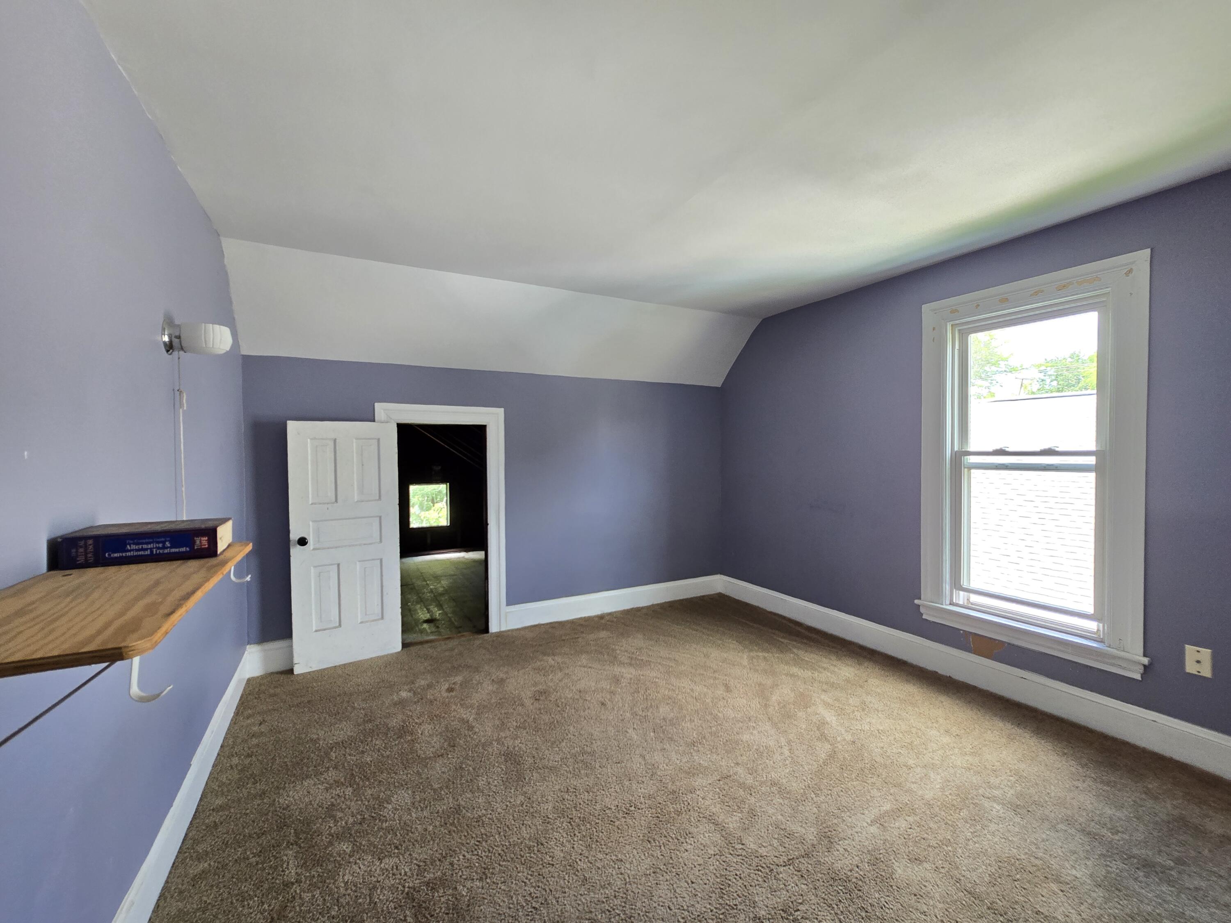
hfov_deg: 106.2
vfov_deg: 89.9
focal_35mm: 13
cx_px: 616
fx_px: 462
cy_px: 462
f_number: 2.2
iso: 160
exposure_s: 1/60
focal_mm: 2.2
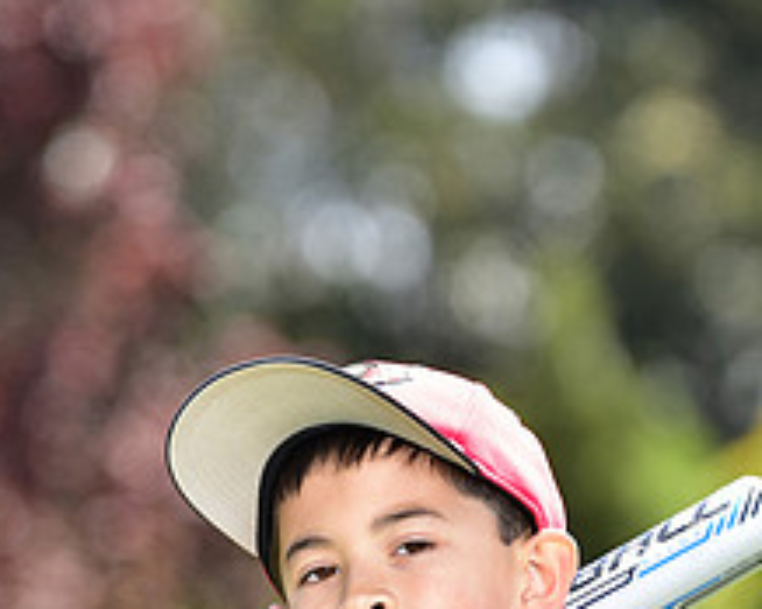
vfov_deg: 3.1
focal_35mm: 500
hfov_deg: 3.9
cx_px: 348
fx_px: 11266
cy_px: 945
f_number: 4.5
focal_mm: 200
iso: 80
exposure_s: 1/200
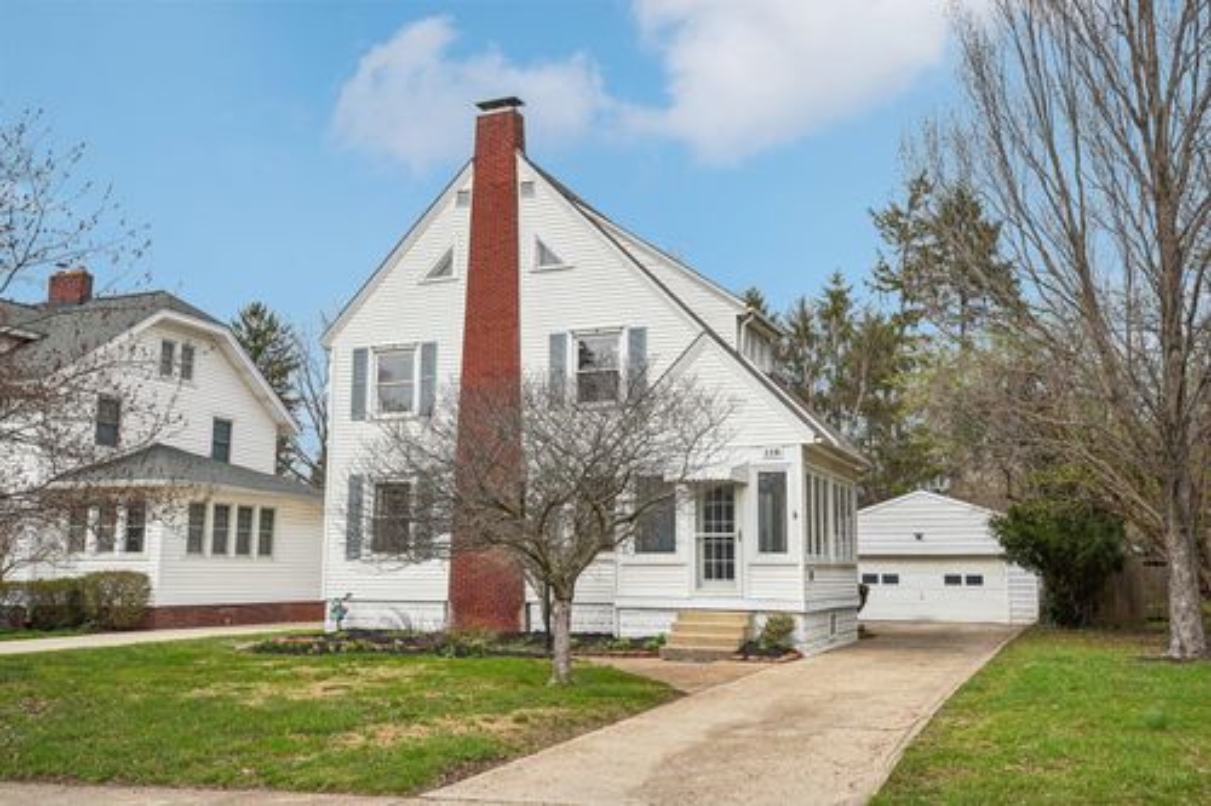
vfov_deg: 39.4
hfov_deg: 56.5
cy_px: 403
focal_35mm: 34
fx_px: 1126
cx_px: 606
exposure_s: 1/500
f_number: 8
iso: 100
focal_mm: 33.5
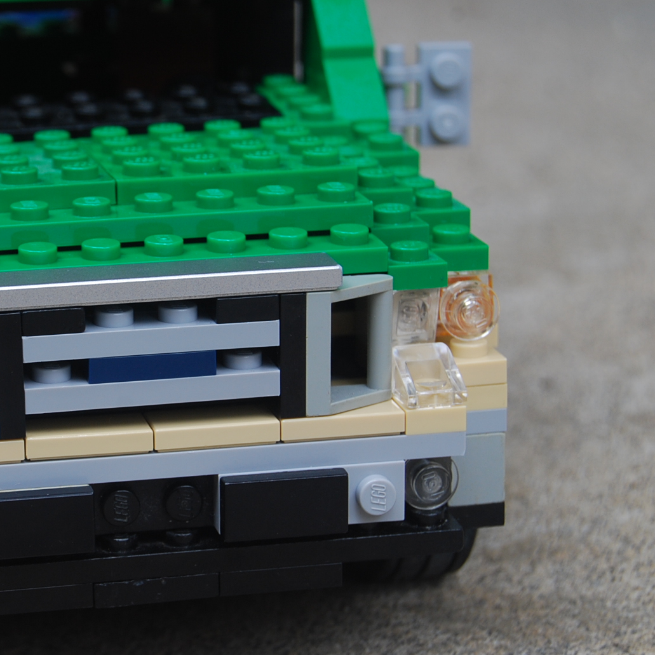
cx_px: 91
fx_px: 2822
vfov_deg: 13.2
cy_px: 271
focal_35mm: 132
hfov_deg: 13.2
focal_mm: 55
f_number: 8
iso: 180
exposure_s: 1/60
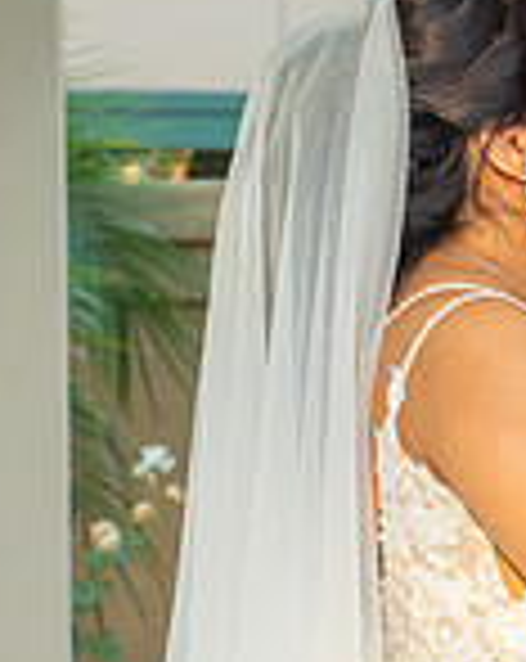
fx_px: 7808
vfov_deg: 4.8
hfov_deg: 3.8
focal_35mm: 400
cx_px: 1012
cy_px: 879
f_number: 6.3
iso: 500
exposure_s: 1/200
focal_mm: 70
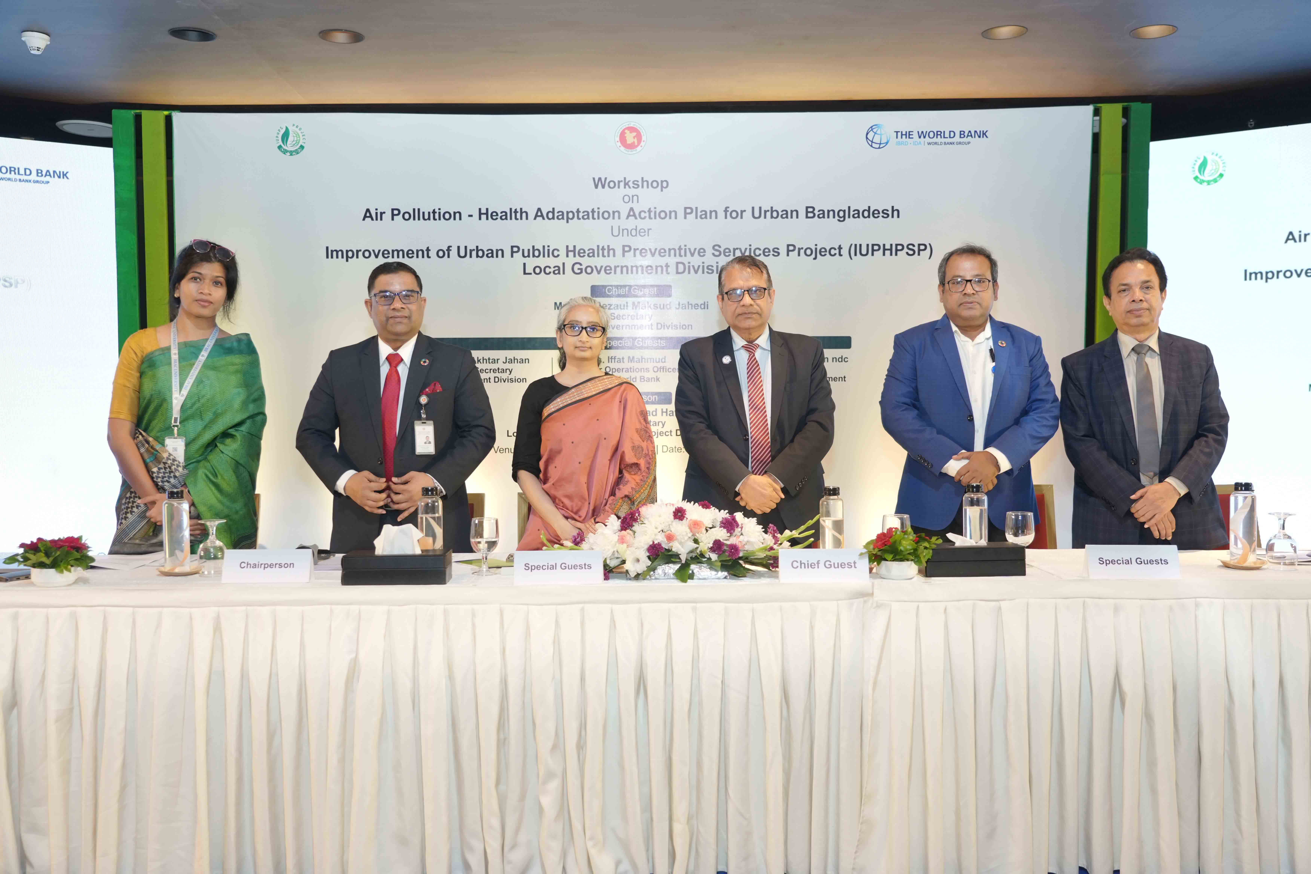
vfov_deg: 41.1
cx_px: 656
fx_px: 1165
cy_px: 437
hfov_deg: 58.7
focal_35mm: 32
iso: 1250
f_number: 4
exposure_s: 1/100
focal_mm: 32
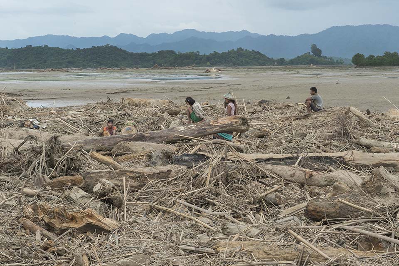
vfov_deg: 19.4
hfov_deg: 28.9
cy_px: 133
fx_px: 775
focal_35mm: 70
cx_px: 200
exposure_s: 1/400
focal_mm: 70
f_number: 18
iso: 1250
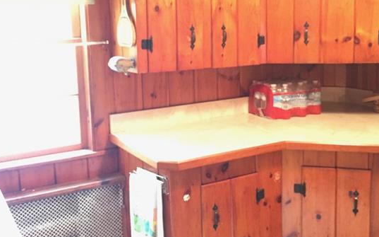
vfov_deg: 29.1
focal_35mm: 44
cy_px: 89
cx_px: 193
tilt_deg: -7.4
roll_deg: +2.1
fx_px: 454
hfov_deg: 45.3
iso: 500
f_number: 2.2
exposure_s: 1/15
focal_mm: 4.15
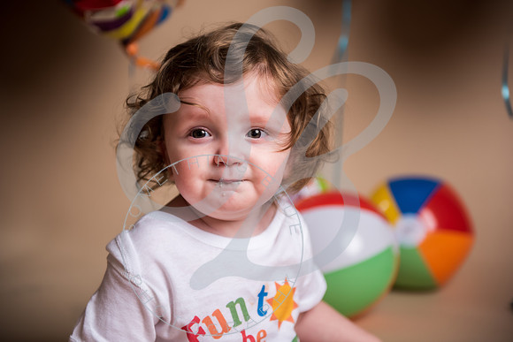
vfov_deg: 19.5
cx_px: 256
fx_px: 998
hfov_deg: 28.8
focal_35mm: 70
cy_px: 171
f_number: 2.8
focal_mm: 70
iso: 125
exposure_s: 1/125
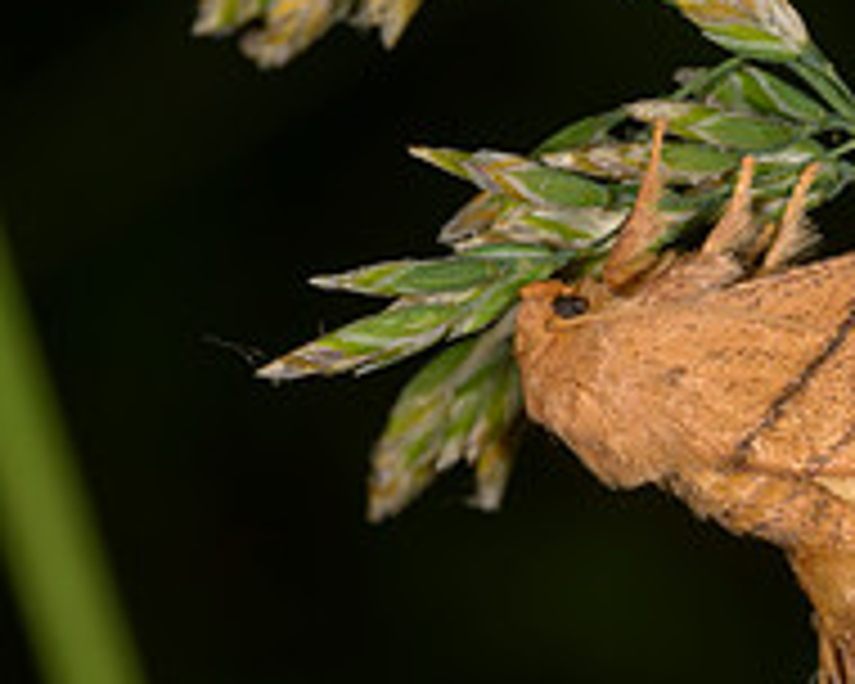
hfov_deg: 6.4
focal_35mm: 301
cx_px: 873
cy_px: 520
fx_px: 7617
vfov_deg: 5.1
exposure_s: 1/250
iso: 64
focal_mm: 105
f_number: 22
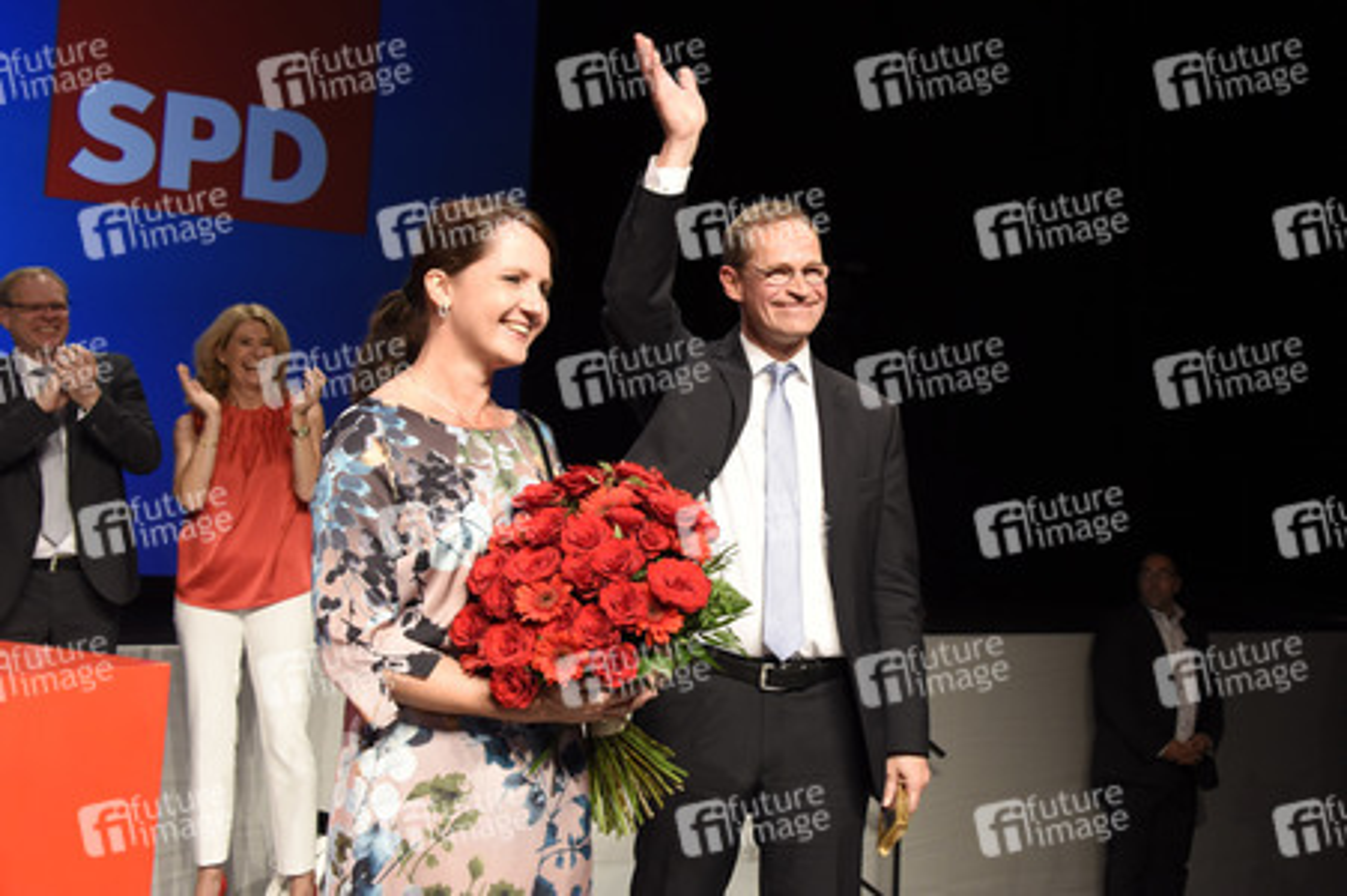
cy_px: 448
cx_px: 674
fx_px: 1496
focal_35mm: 40
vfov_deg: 33.4
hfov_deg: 48.5
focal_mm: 40
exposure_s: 1/250
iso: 2000
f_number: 5
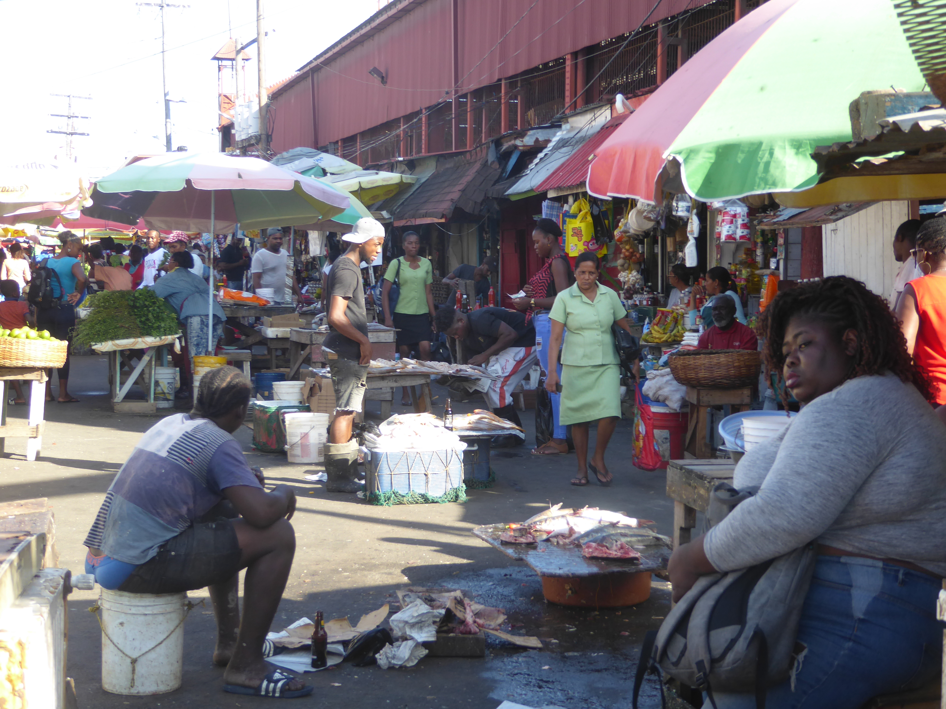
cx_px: 473
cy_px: 354
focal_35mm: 75
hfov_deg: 26.0
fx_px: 2050
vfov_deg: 19.6
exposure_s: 1/80
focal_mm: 12.5
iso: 80
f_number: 4.5
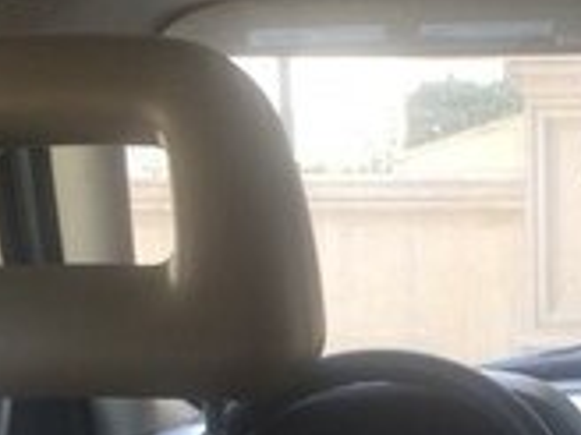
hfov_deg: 16.2
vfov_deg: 12.3
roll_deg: -0.8
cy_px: 553
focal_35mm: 117
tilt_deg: -9.1
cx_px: 687
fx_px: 1964
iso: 40
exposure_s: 1/100
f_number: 2.2
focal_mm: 4.15
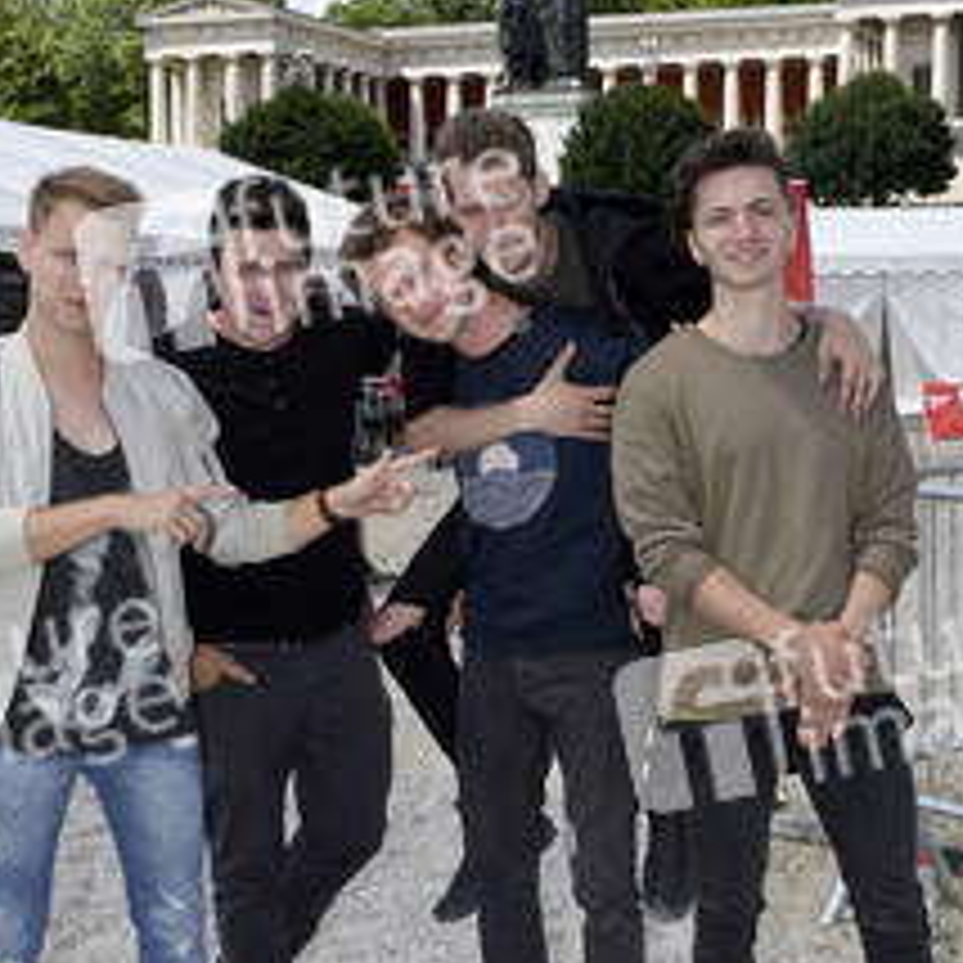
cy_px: 482
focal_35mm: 62
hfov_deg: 27.7
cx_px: 436
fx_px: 1951
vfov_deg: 27.7
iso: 100
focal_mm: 26
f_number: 11
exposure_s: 1/160
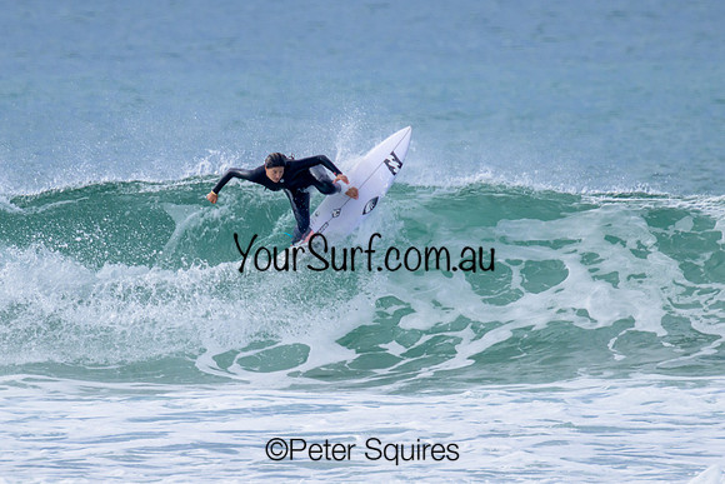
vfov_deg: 1.3
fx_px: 22111
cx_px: 315
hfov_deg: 1.9
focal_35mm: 1098
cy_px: 230
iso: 900
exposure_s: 1/2000
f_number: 11
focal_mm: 800
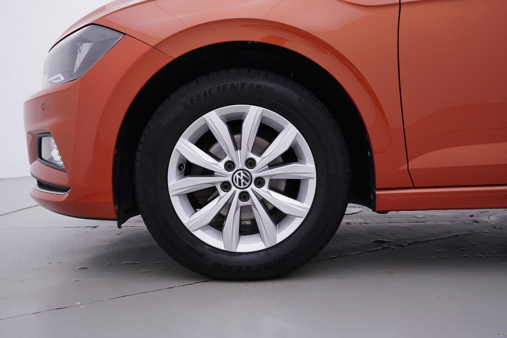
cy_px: 169
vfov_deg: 36.9
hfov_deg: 53.1
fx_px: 507
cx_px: 254
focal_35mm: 36
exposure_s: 1/60
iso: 125
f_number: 4
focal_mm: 24
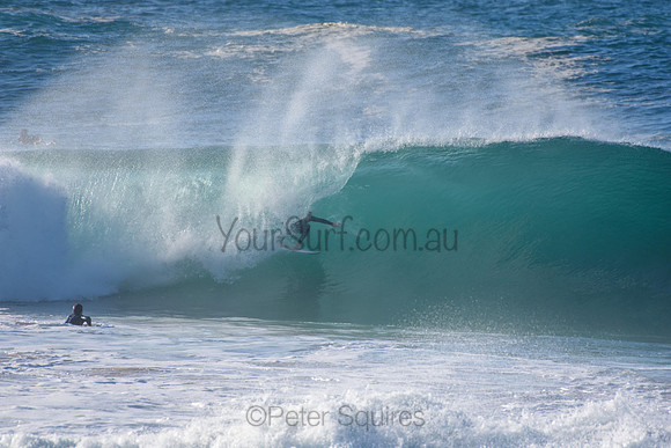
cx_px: 336
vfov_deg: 1.8
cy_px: 224
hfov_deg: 2.7
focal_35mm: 750
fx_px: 13982
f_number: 5.6
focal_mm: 500
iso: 320
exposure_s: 1/2000
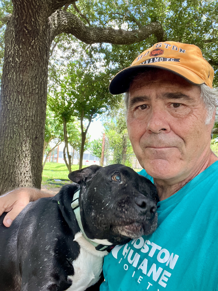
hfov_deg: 46.8
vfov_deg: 60.0
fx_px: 252
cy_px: 146
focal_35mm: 30
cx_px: 109
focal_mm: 2.71
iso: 100
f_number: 2.2
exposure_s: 1/121
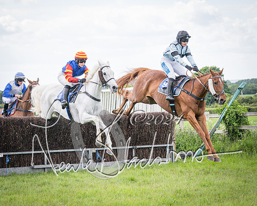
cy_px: 97
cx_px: 48
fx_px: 985
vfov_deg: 11.9
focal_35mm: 130
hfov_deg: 14.8
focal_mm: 70
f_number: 4
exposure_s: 1/1600
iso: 400
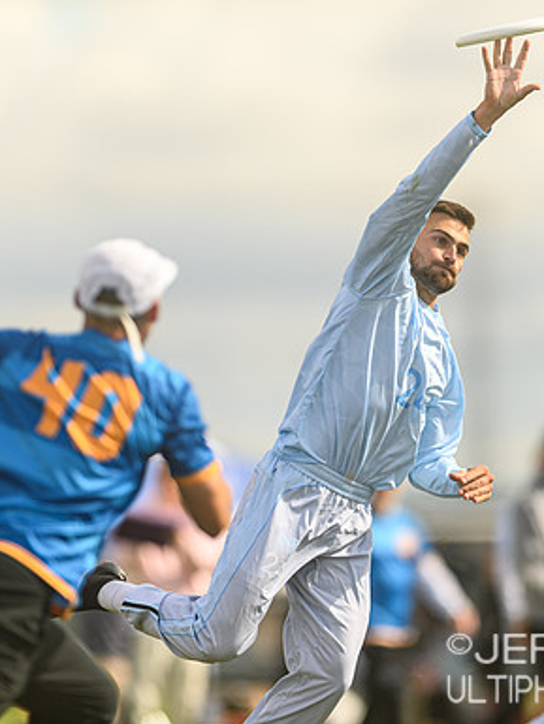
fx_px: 12146
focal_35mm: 580
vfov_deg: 3.4
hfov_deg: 2.6
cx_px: 322
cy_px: 362
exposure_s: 1/1600
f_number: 3.2
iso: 100
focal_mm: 400
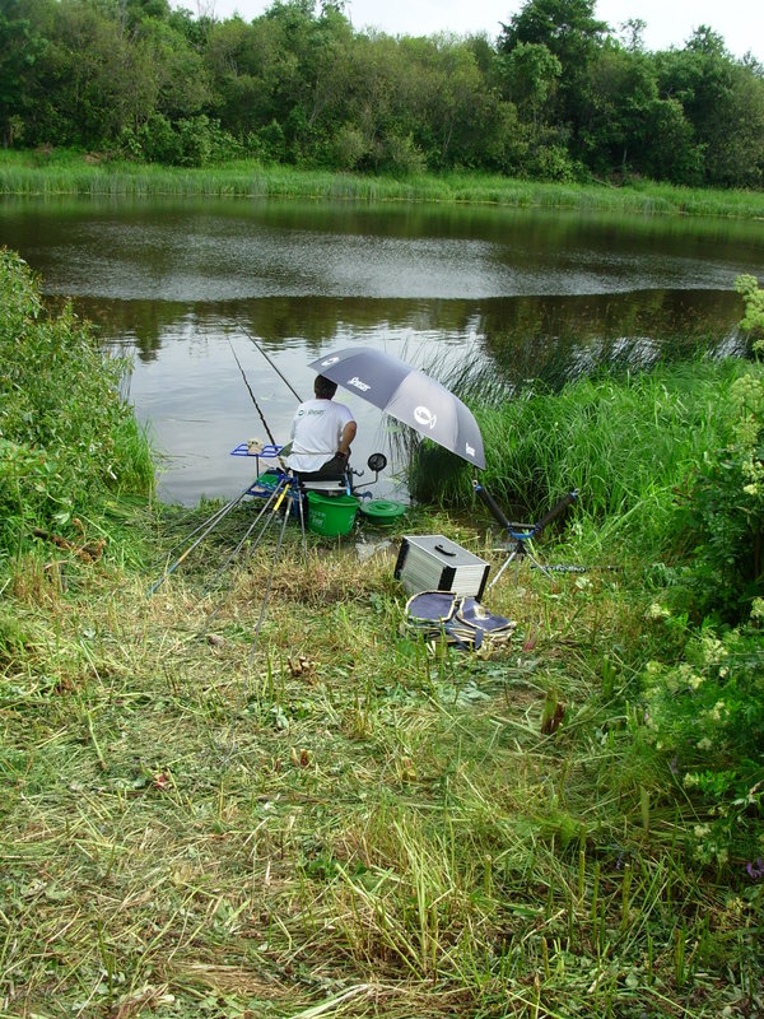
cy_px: 510
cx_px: 382
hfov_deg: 37.7
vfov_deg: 49.0
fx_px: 1118
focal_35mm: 38
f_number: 2.9
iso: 50
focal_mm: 6.3
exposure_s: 1/627
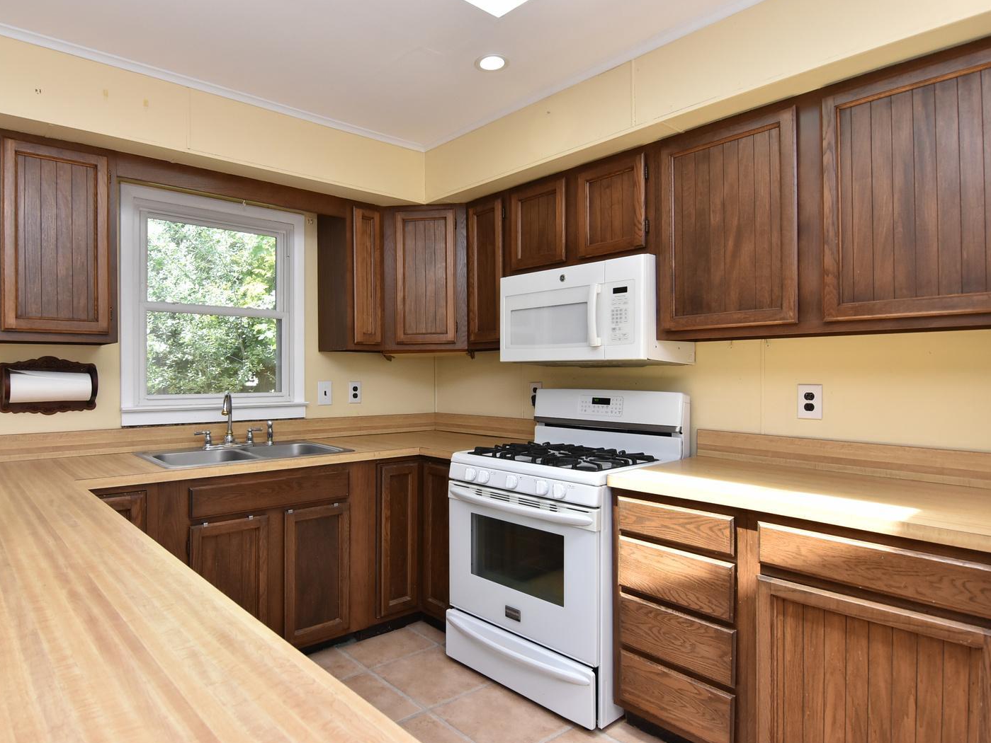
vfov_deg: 66.0
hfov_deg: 81.2
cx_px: 420
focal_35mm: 20
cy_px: 376
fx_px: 573
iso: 800
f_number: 7.1
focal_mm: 12
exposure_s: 1/200
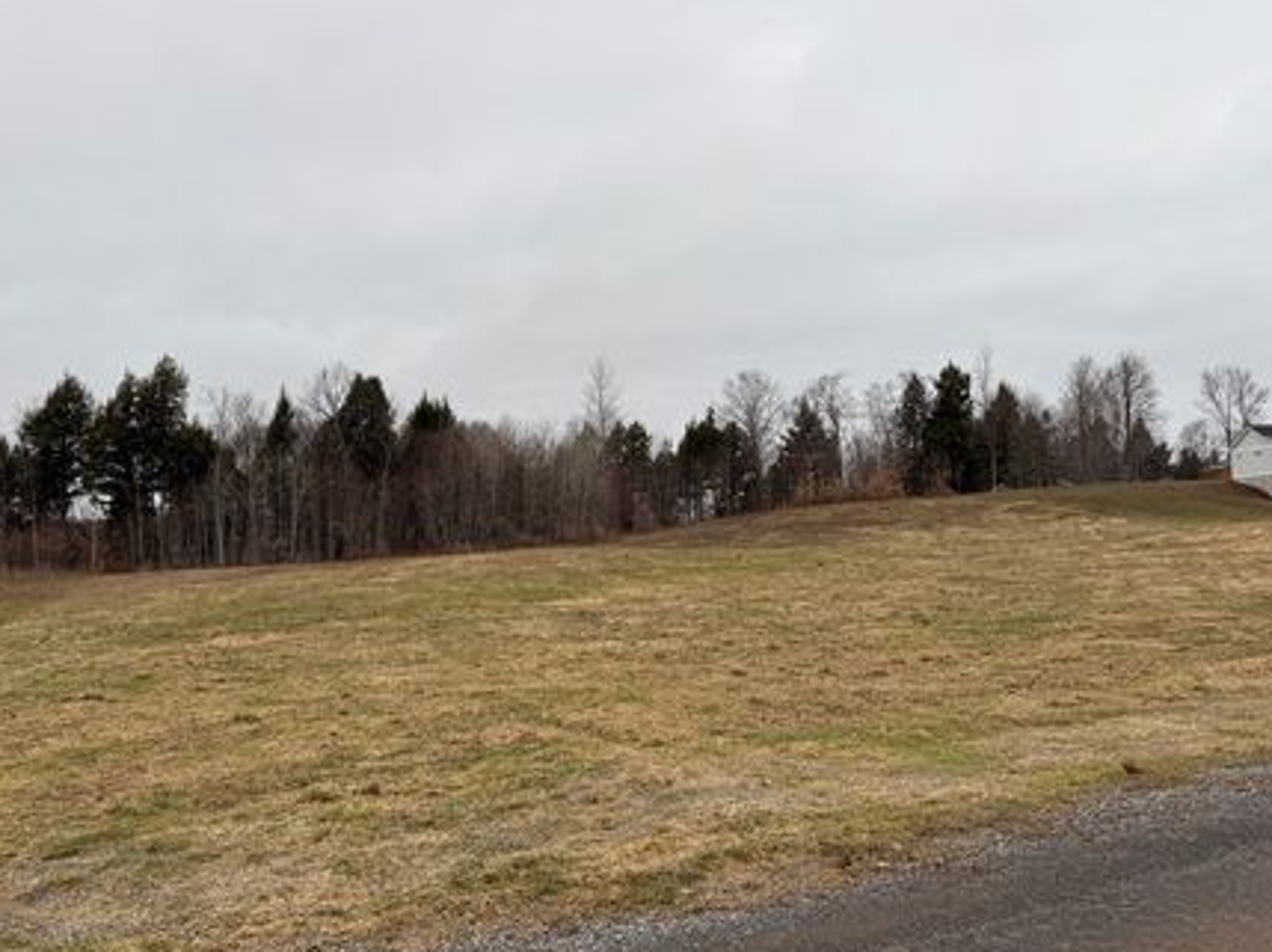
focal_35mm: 28
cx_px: 540
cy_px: 455
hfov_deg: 63.2
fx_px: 1028
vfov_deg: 49.7
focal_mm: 6.76
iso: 80
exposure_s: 1/543
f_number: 1.78
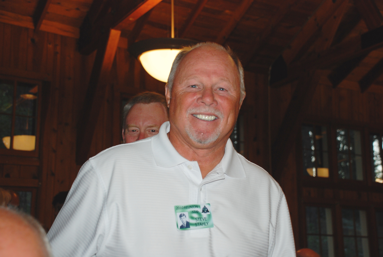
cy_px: 128
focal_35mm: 57
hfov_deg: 35.0
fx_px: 607
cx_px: 192
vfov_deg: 23.8
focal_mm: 38
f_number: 4.5
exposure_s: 1/60
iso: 200
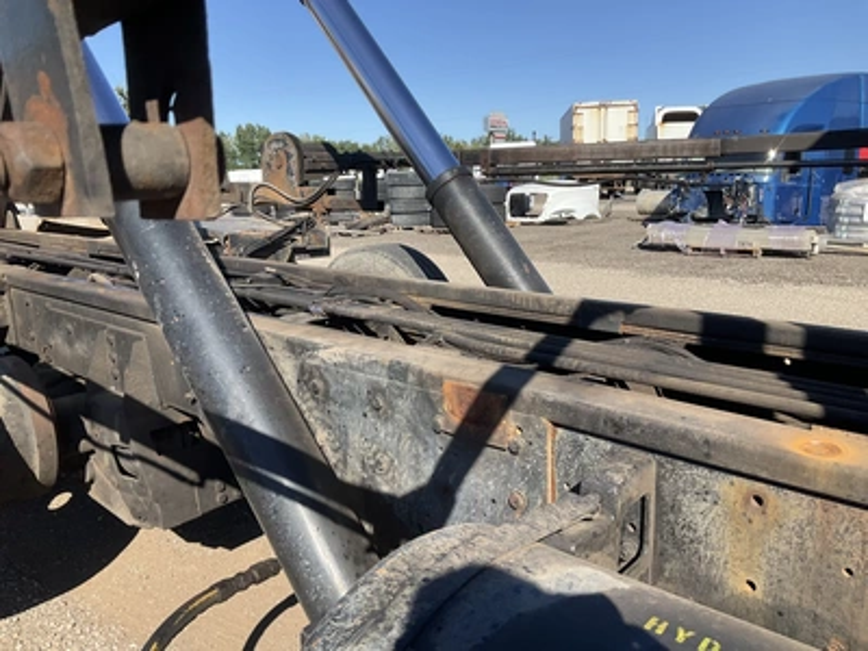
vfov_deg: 48.2
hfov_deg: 61.7
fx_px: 727
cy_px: 326
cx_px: 434
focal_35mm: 29
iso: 25
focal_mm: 3
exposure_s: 1/962
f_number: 1.8
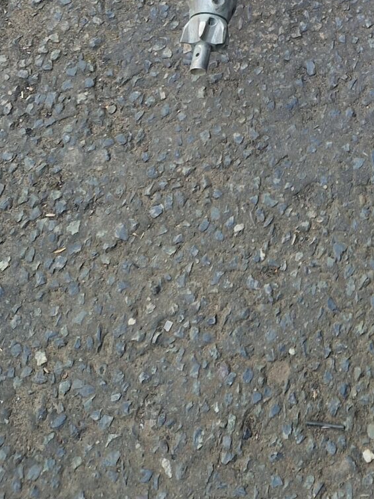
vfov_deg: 21.7
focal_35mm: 78
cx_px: 529
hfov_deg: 17.4
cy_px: -210
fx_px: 1124
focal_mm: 5.4
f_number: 1.8
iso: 50
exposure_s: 1/180
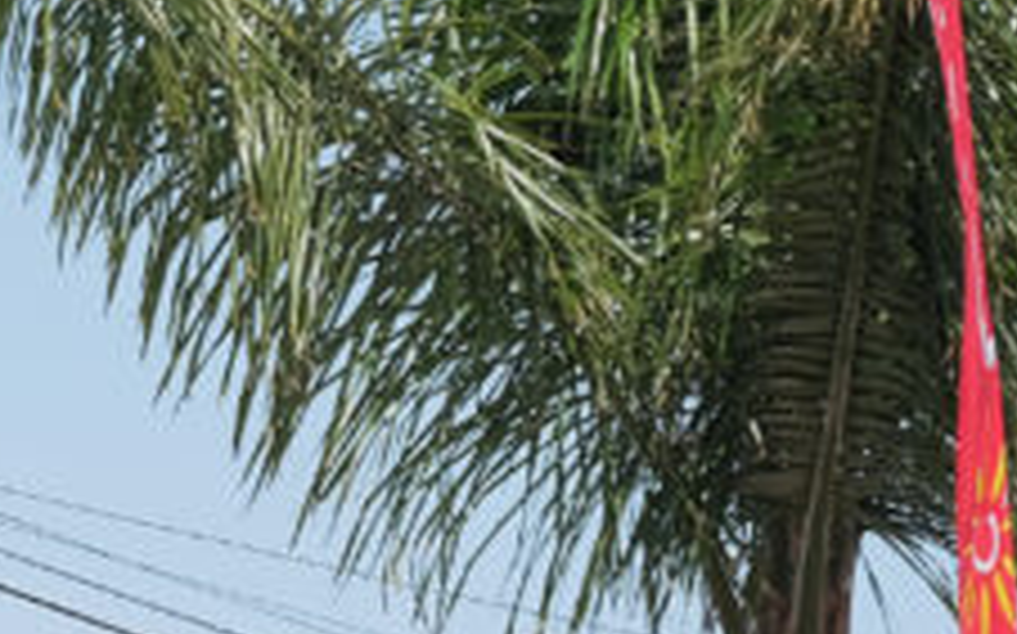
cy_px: 1284
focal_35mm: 310
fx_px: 8588
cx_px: 0
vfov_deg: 4.2
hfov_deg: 6.8
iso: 160
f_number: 9
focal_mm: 44.5
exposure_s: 1/180
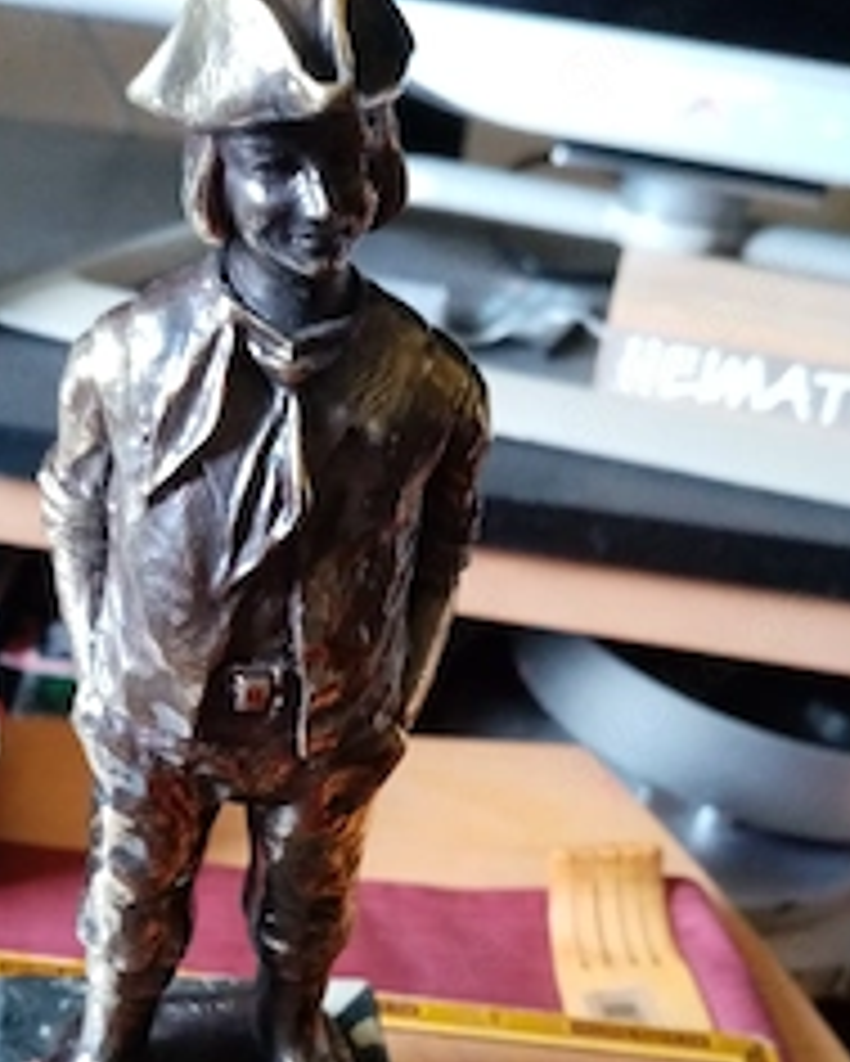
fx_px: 1351
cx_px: 229
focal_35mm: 43
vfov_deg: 42.0
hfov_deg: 34.3
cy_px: 752
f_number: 1.8
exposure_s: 1/25
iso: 854
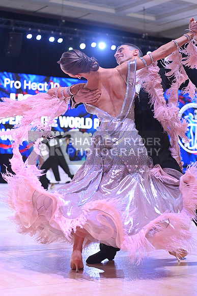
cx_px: 98
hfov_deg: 19.5
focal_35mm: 70
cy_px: 148
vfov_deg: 28.8
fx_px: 574
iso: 4000
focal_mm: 70
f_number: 4
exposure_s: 1/400
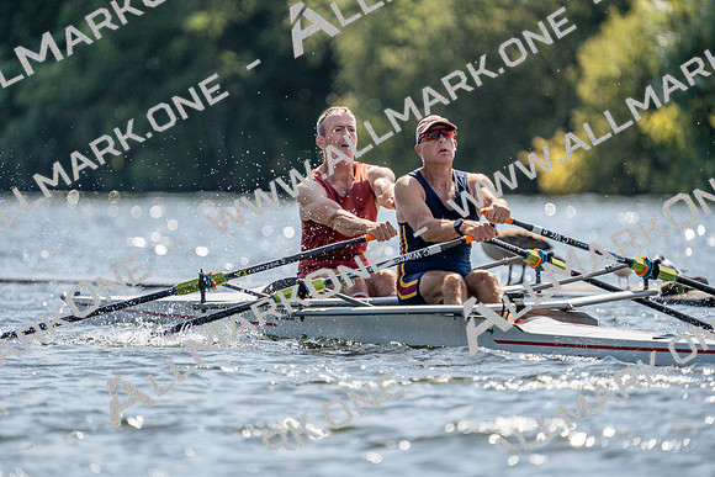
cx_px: 358
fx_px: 11919
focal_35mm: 600
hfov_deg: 3.4
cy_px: 238
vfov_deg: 2.3
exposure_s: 1/2000
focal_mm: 600
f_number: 6.3
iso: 400
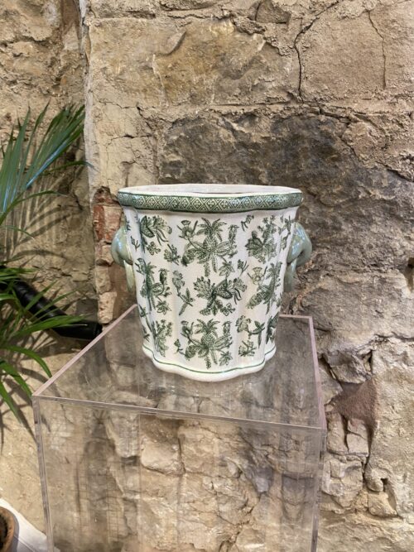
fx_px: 415
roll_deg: -0.3
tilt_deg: -14.5
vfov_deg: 67.3
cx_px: 207
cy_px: 276
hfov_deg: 53.0
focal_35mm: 26
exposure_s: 1/50
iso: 80
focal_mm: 4.25
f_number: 1.8
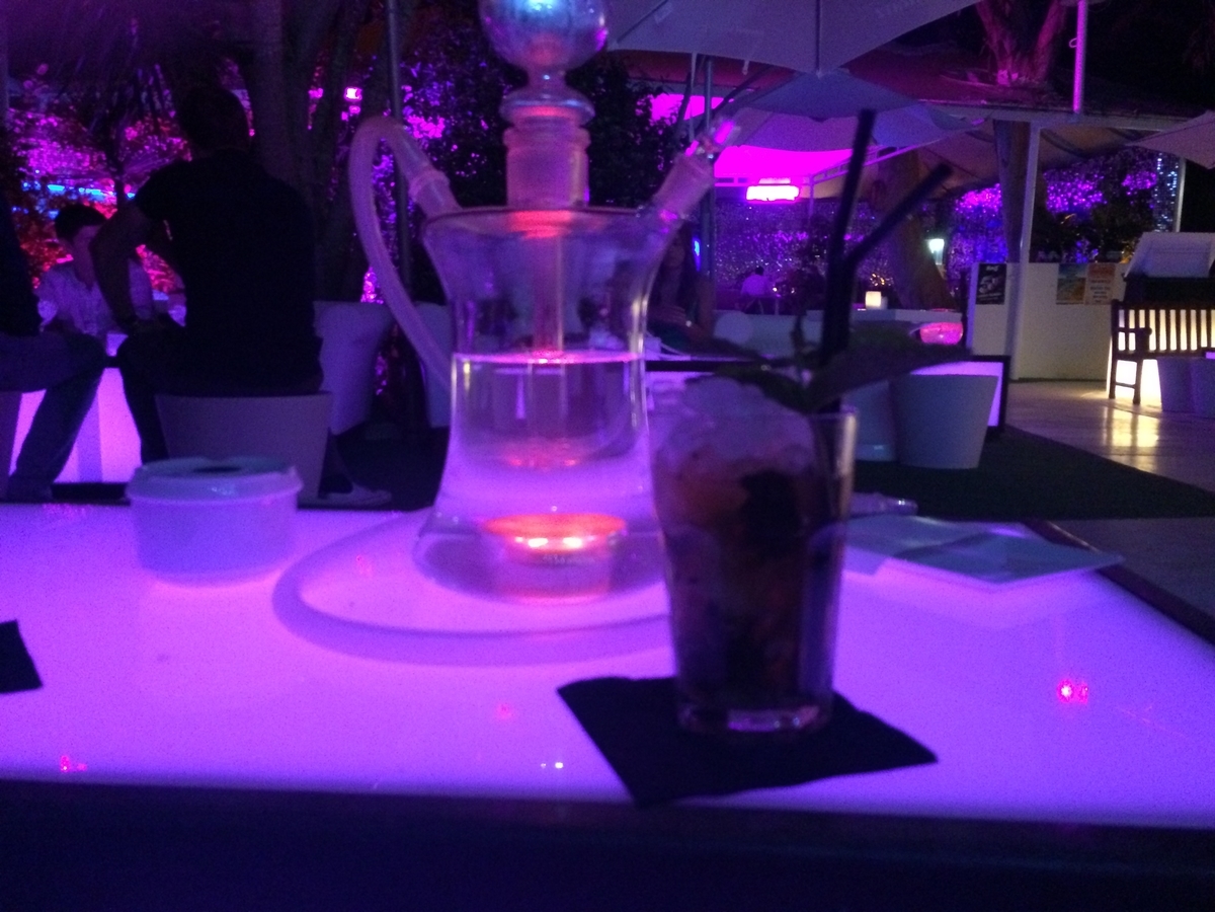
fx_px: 1018
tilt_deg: -9.6
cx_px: 608
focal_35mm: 29
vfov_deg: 48.2
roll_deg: +0.2
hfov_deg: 61.7
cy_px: 456
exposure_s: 1/15
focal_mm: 4.15
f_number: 2.2
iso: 500
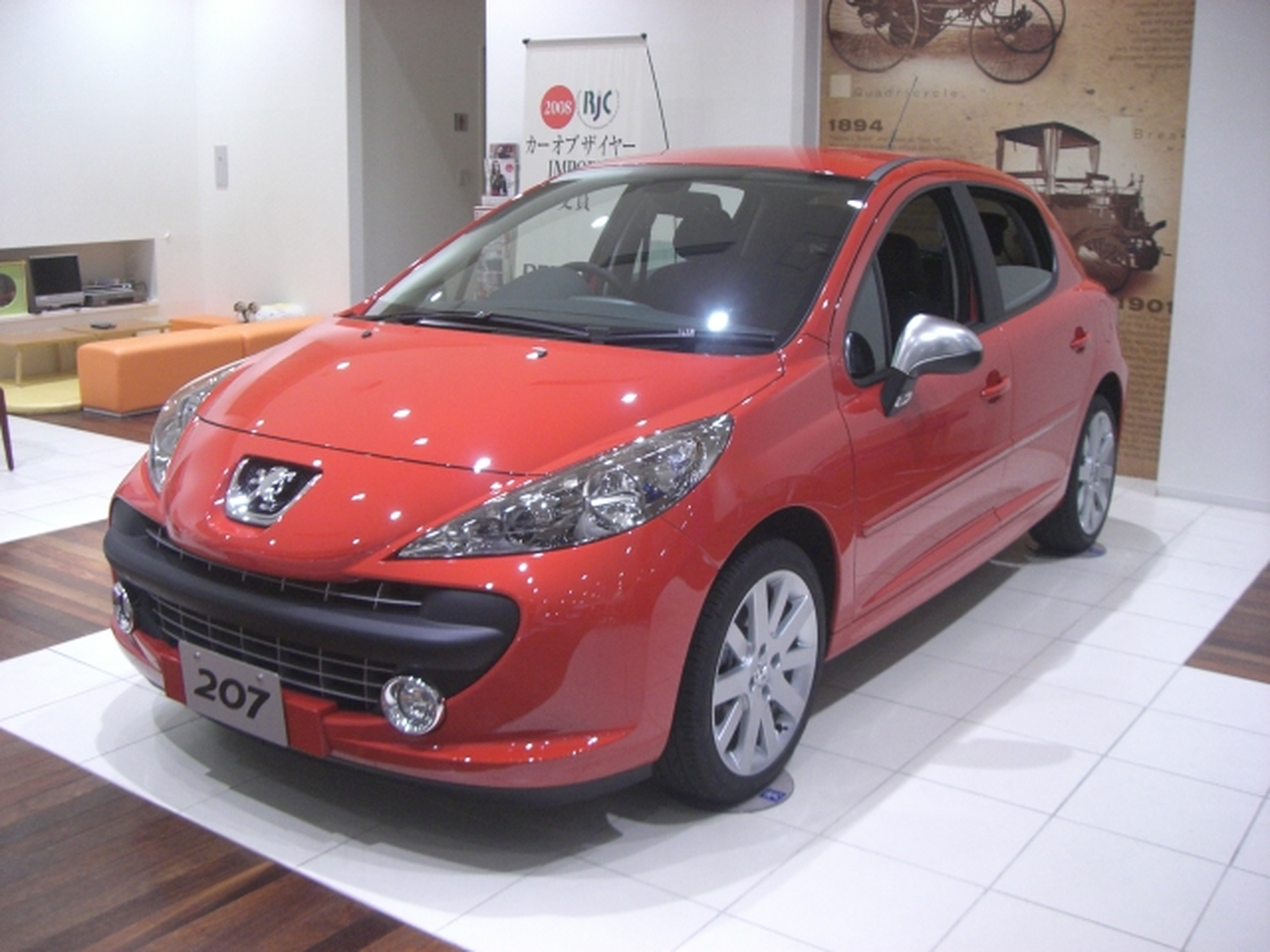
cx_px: 635
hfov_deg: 49.0
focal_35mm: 38
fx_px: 1394
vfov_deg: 37.7
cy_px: 476
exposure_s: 1/60
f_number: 2.7
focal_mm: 6.2
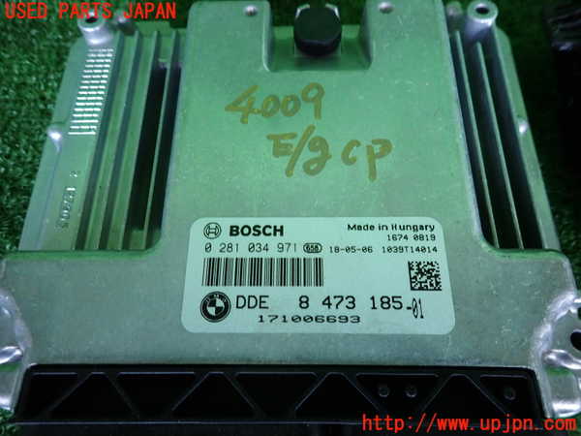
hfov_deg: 69.4
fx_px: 420
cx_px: 290
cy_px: 218
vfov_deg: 54.9
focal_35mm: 25
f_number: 2
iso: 200
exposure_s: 1/30
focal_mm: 4.5
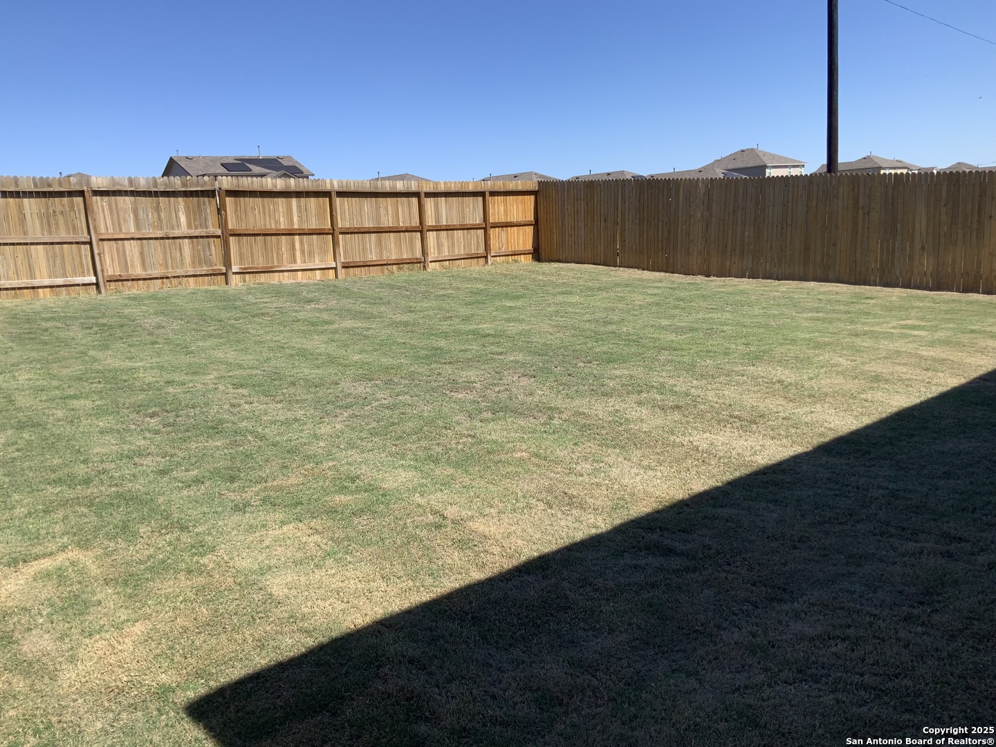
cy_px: 374
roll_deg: +4.8
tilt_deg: -11.2
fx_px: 834
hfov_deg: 61.7
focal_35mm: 29
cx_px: 498
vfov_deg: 48.2
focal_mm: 3
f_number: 1.8
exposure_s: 1/1912
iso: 16
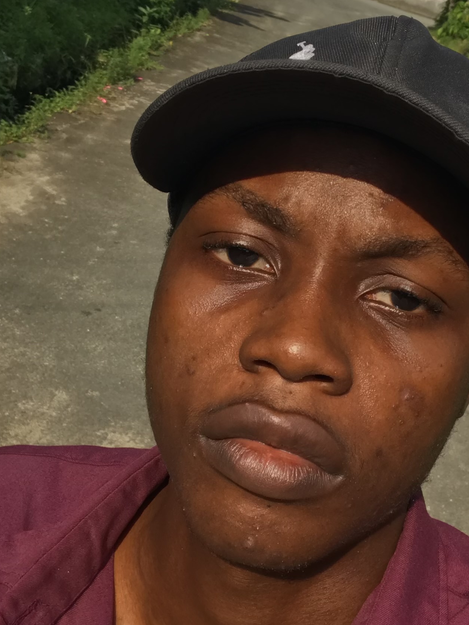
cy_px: 285
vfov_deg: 32.7
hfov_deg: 24.7
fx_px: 1065
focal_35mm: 59
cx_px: 308
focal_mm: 2.87
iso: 25
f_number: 2.2
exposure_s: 1/459
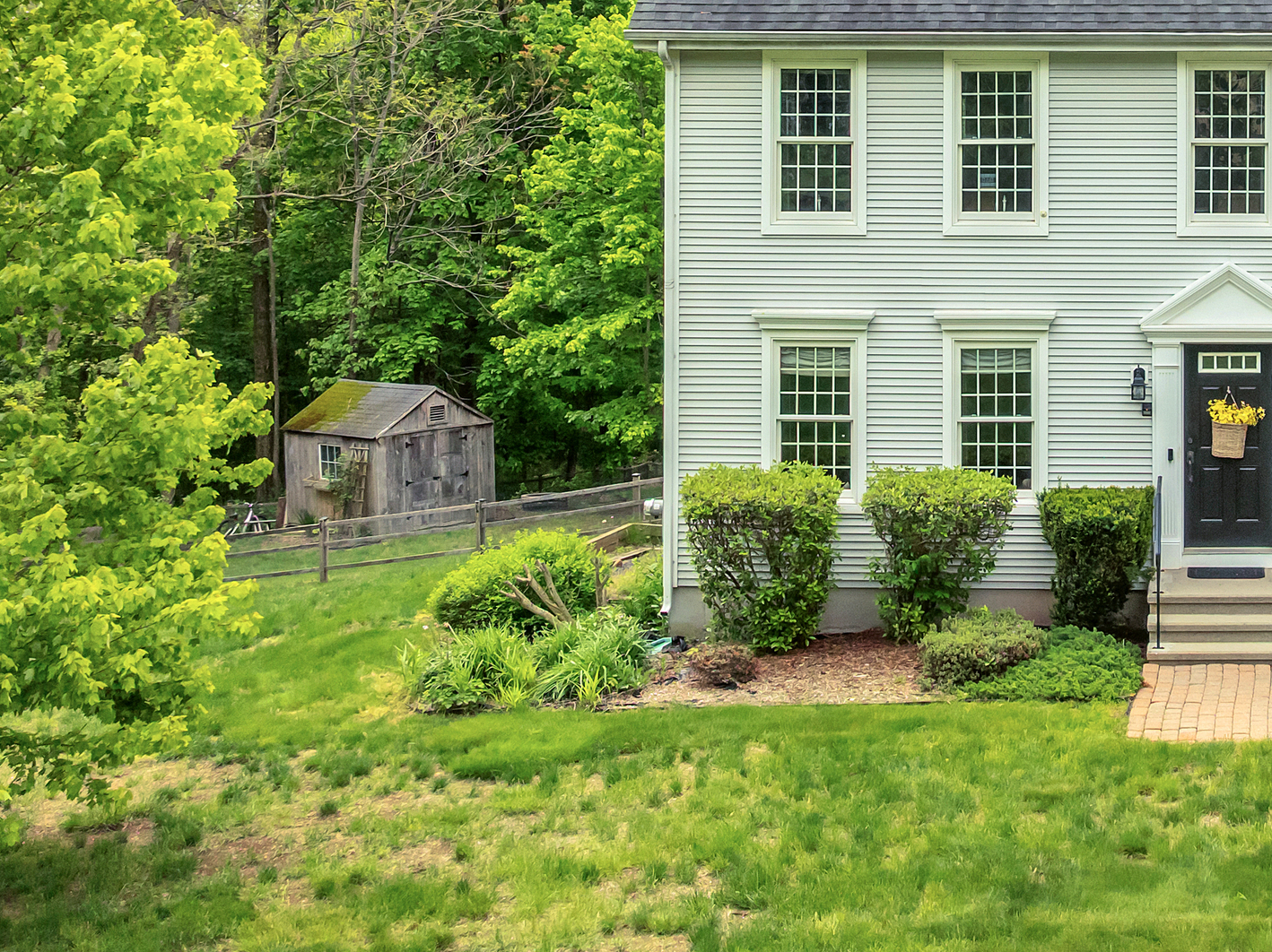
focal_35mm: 52
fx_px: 1910
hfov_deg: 34.4
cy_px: 152
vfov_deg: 27.3
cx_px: 1184
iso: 400
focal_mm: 12.29
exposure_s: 1/100
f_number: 5.6
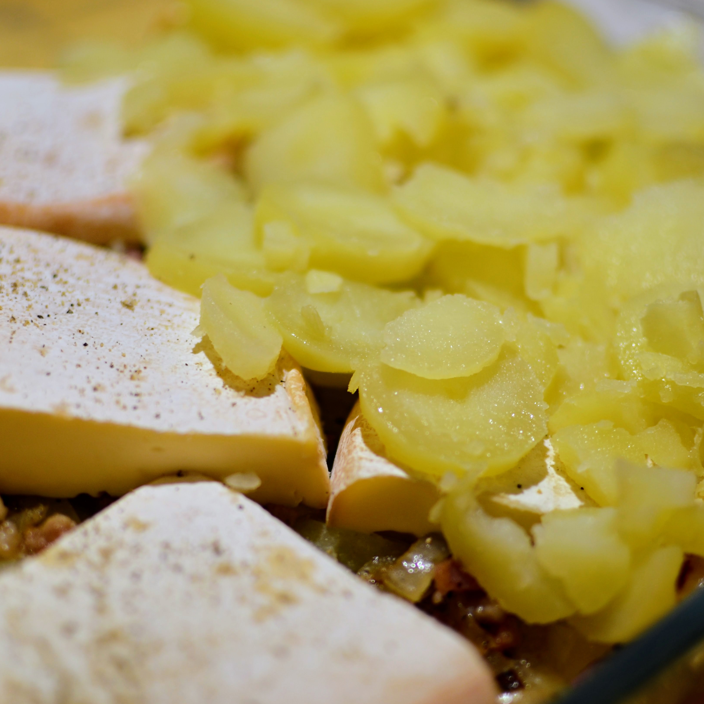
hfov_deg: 25.5
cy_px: 352
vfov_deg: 25.5
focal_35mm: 68
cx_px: 321
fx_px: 1556
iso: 200
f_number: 1.8
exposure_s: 1/50
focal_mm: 35
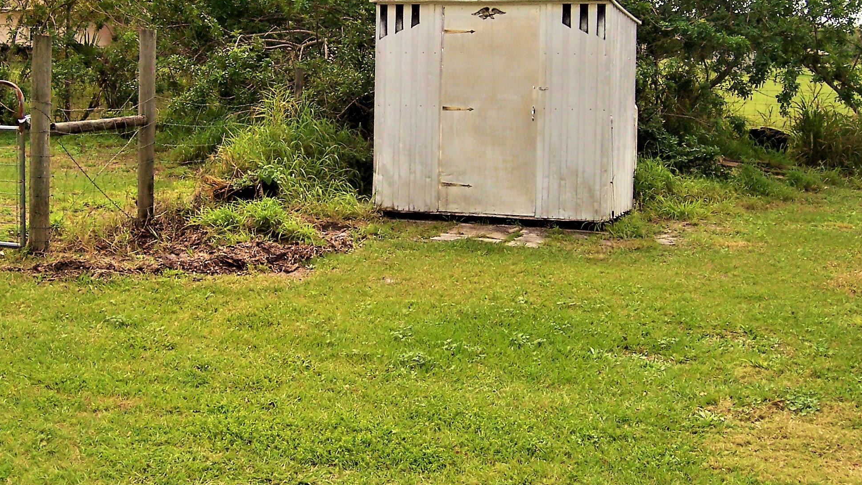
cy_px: 144
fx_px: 1189
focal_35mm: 52
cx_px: 399
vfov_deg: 22.9
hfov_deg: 39.8
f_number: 4.8
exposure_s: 1/350
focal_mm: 6
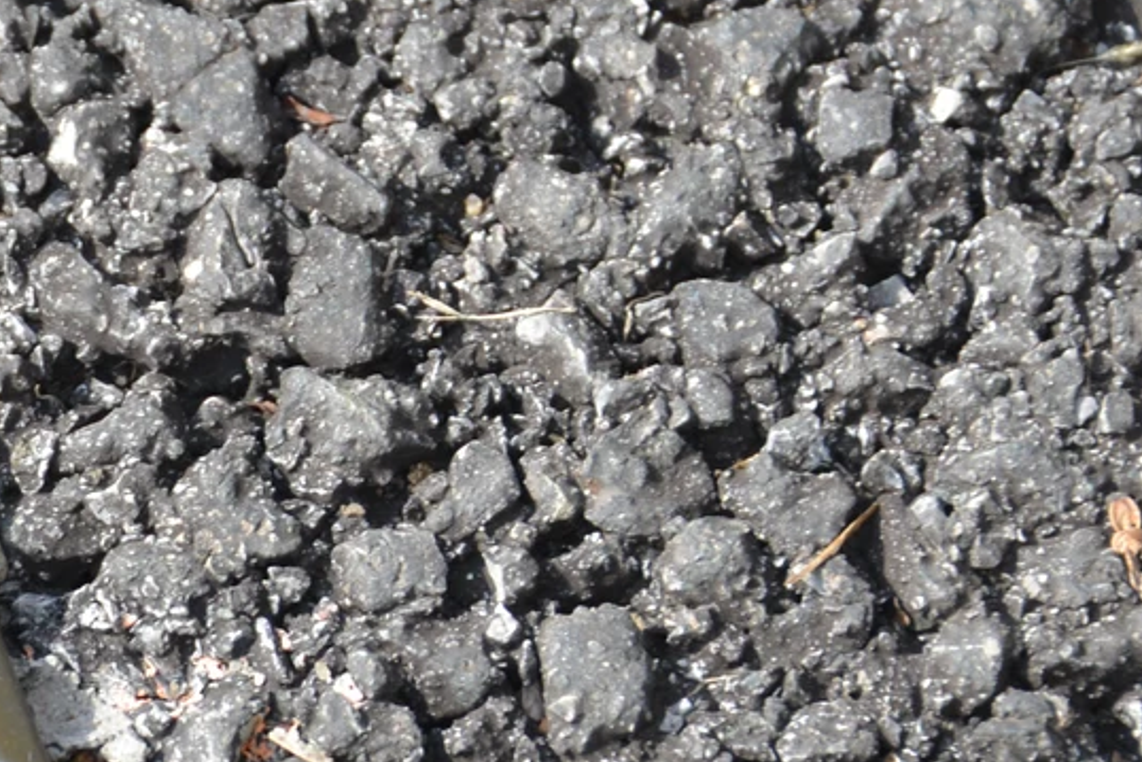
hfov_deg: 3.3
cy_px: 590
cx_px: -367
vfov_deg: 2.2
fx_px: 19799
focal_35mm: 624
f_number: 5.6
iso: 400
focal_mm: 160
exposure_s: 1/500
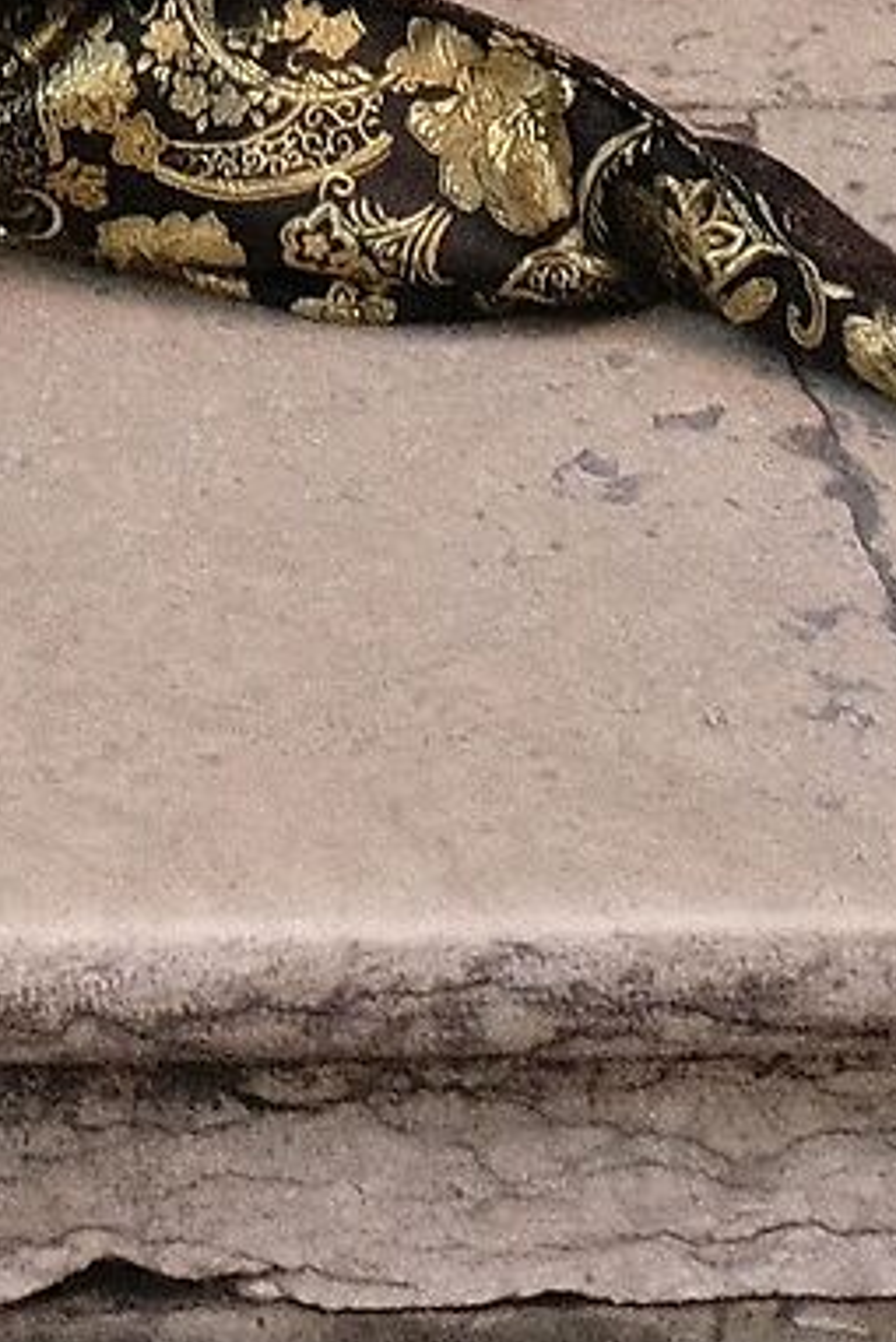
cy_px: -2673
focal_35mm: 201
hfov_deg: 6.6
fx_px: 7497
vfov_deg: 8.5
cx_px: -1103
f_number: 10
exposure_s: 1/120
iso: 800
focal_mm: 21.4
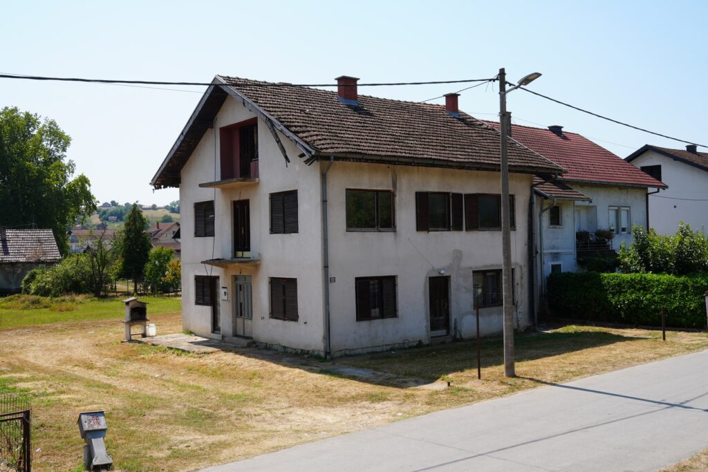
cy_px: 236
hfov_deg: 51.6
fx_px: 732
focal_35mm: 37
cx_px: 354
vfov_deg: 35.8
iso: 100
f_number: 9.5
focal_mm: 24.8
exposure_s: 1/125
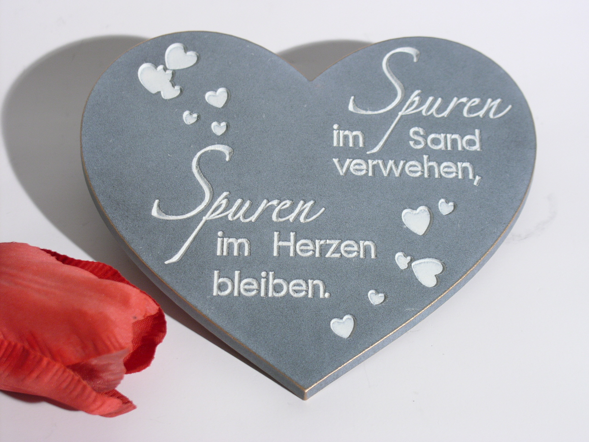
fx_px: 1531
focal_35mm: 90
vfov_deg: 16.4
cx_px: 294
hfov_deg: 21.8
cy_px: 221
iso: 100
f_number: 3.6
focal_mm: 22.5
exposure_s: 1/100
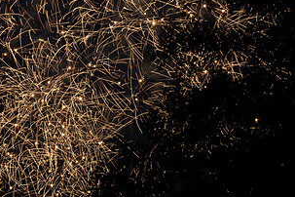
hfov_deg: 15.2
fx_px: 1098
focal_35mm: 134
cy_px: 76
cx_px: 51
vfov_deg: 10.2
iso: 200
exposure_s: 1/1.67
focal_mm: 70
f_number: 11
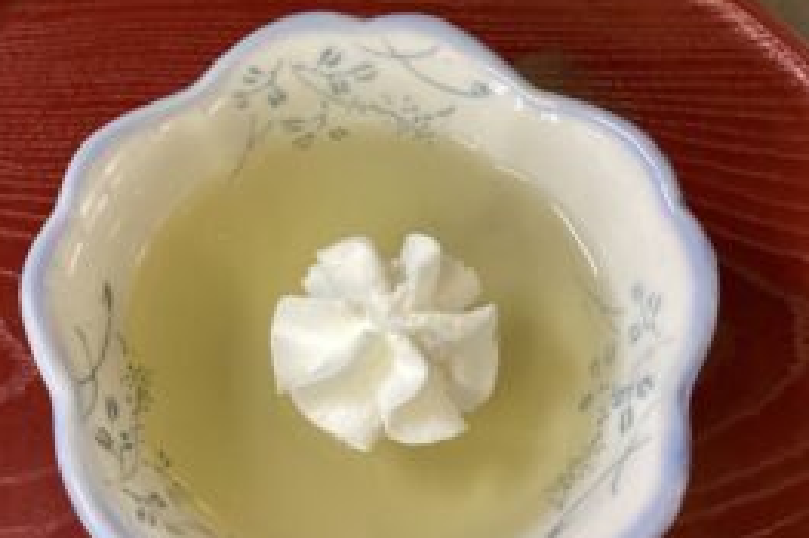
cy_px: 306
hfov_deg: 42.7
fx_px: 1033
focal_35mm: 46
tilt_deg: -68.0
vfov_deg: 29.2
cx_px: 352
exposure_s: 1/60
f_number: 2.4
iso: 250
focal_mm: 3.3
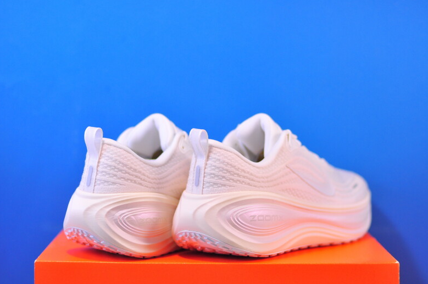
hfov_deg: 26.4
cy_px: 142
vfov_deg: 17.7
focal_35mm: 77
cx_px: 214
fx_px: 914
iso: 250
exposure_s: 1/320
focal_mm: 50
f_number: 2
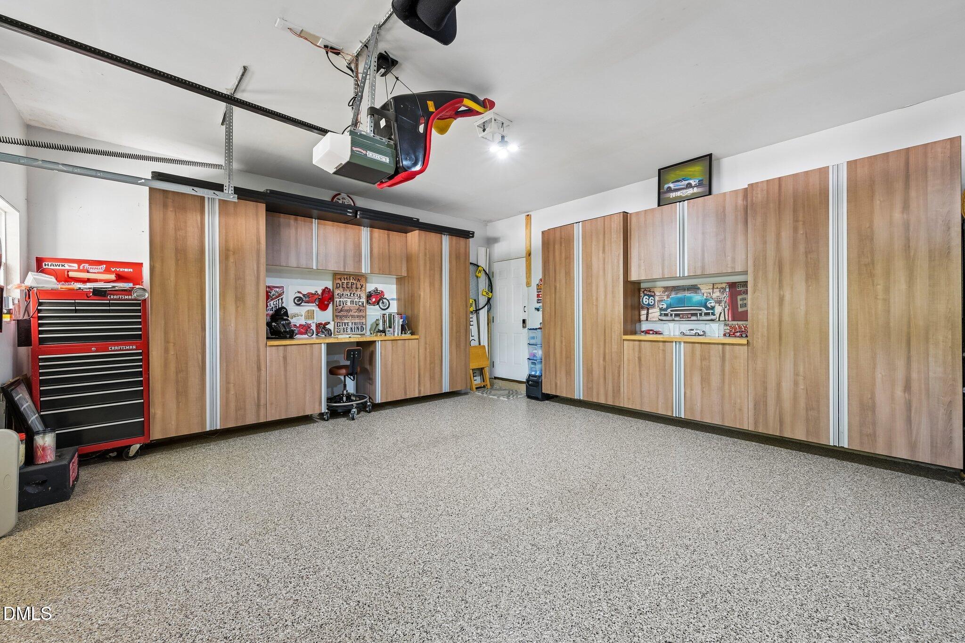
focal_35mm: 14
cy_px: 322
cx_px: 482
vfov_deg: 81.2
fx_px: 375
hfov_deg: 104.3
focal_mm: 14
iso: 400
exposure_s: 1/4
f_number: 8
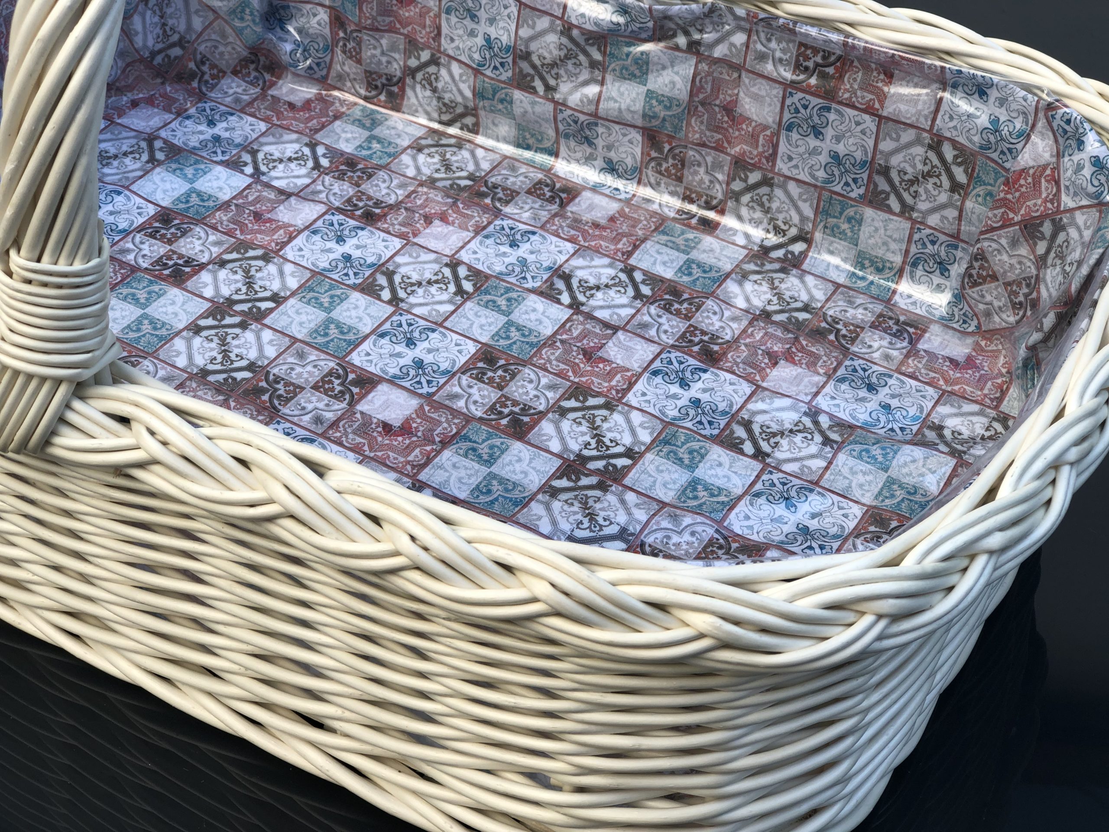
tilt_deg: -40.1
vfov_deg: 25.7
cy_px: 416
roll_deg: -3.9
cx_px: 554
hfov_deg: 33.8
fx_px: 1826
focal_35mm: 57
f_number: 2.8
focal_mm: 6.6
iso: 20
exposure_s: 1/209
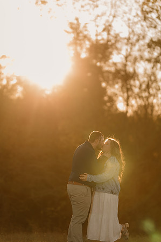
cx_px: 80
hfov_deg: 16.0
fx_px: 571
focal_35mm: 85
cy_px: 121
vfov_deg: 23.9
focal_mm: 85
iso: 50
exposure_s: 1/1250
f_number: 1.4
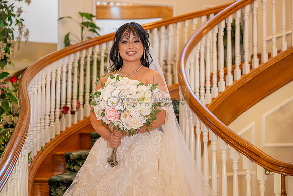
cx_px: 139
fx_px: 609
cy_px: 95
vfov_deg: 18.2
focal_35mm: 75
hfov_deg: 27.0
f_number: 2.8
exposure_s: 1/160
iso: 1000
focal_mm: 70
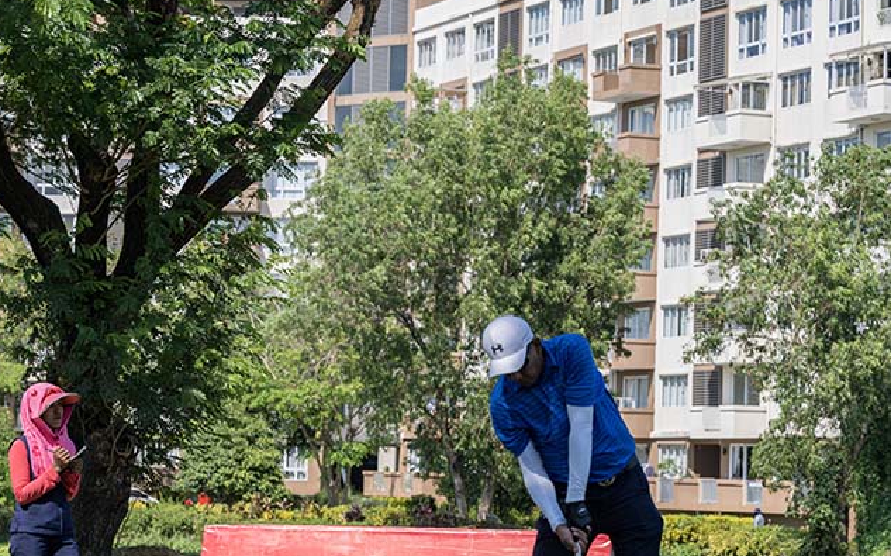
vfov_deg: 11.3
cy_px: 362
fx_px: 2816
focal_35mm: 116
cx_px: 455
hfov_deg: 18.0
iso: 400
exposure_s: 1/4000
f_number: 4.5
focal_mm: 75
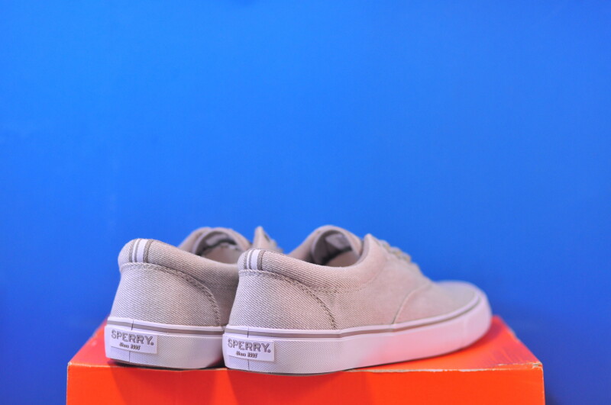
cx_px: 306
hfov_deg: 27.0
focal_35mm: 75
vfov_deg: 18.1
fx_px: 1271
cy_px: 202
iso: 250
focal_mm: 50
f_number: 2.2
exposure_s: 1/320
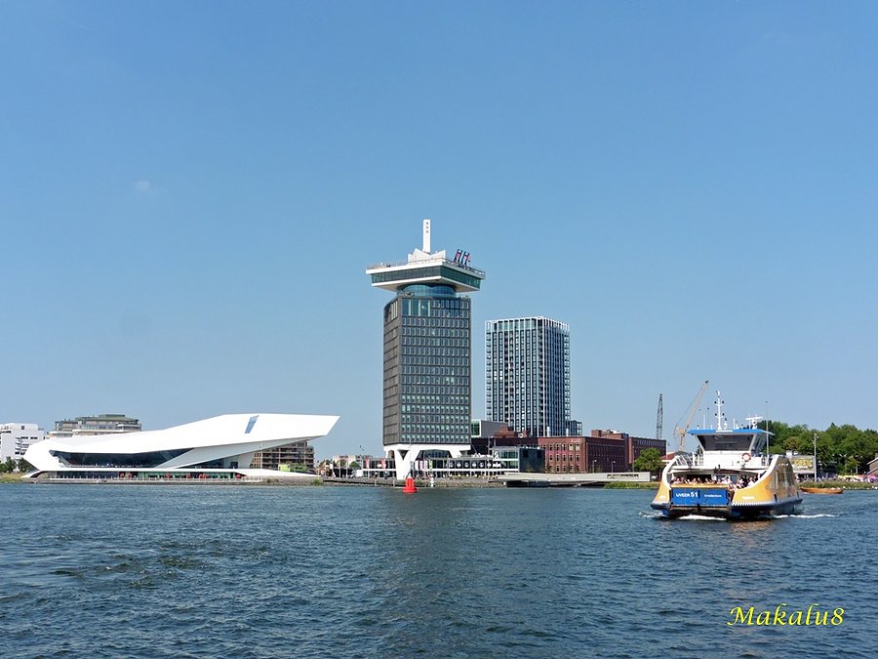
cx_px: 439
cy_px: 330
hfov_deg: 47.9
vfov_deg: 36.8
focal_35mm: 39
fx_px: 989
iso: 100
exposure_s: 1/1000
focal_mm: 6.9
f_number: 5
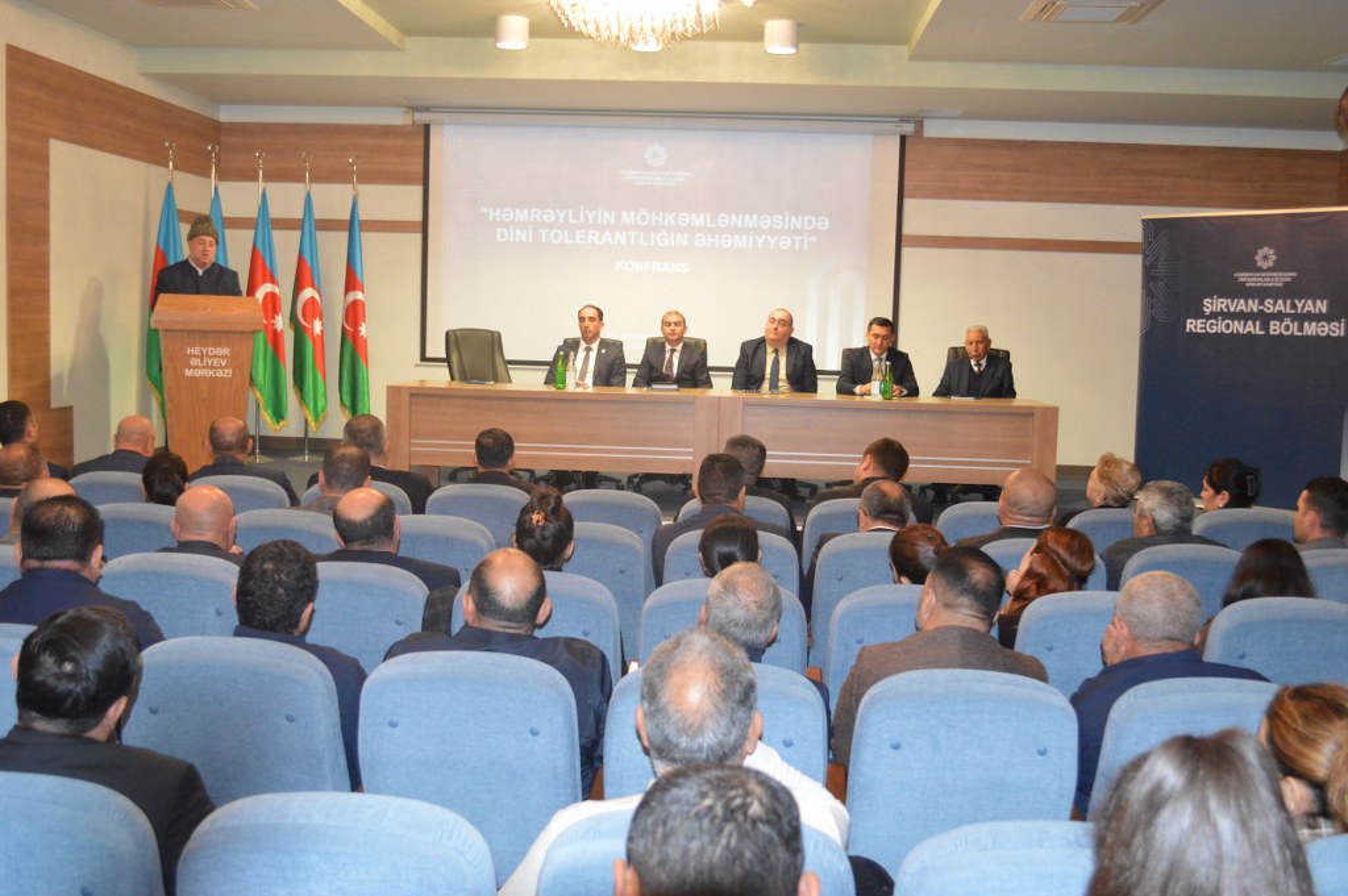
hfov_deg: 53.2
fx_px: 1347
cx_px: 674
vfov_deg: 36.8
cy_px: 448
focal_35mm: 36
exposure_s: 1/60
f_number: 4
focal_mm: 24
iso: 2500
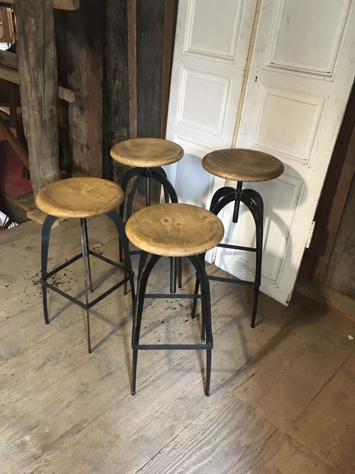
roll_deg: -0.5
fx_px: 410
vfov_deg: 60.0
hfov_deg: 46.8
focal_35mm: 30
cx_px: 172
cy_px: 232
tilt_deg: -30.6
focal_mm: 4.15
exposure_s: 1/17
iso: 320
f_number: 2.2
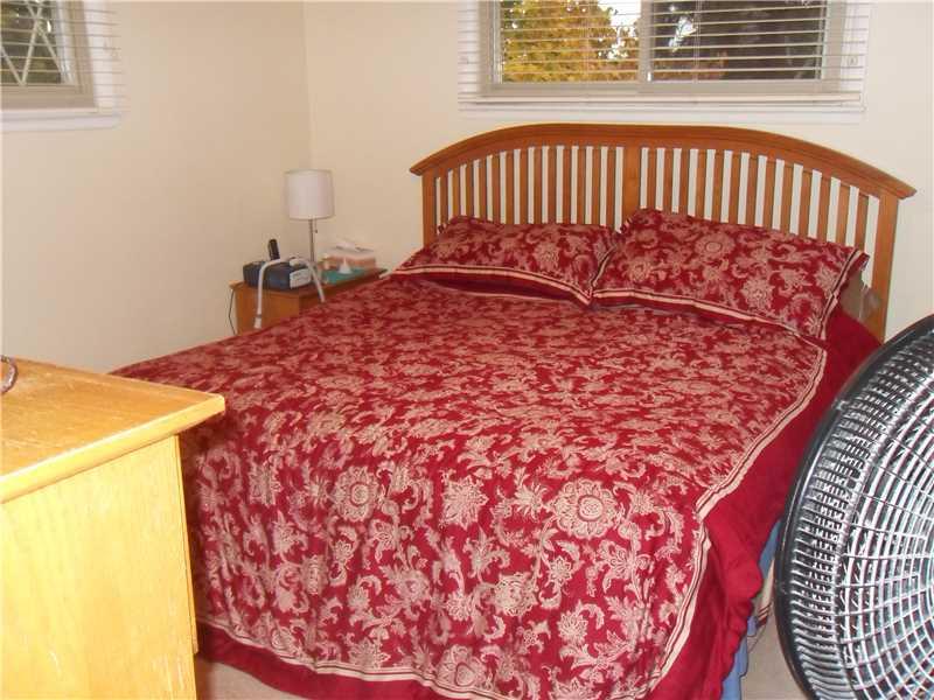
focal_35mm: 35
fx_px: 944
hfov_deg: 52.6
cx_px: 467
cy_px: 350
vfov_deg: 40.7
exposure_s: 1/45
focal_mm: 6.3
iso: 640
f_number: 3.5
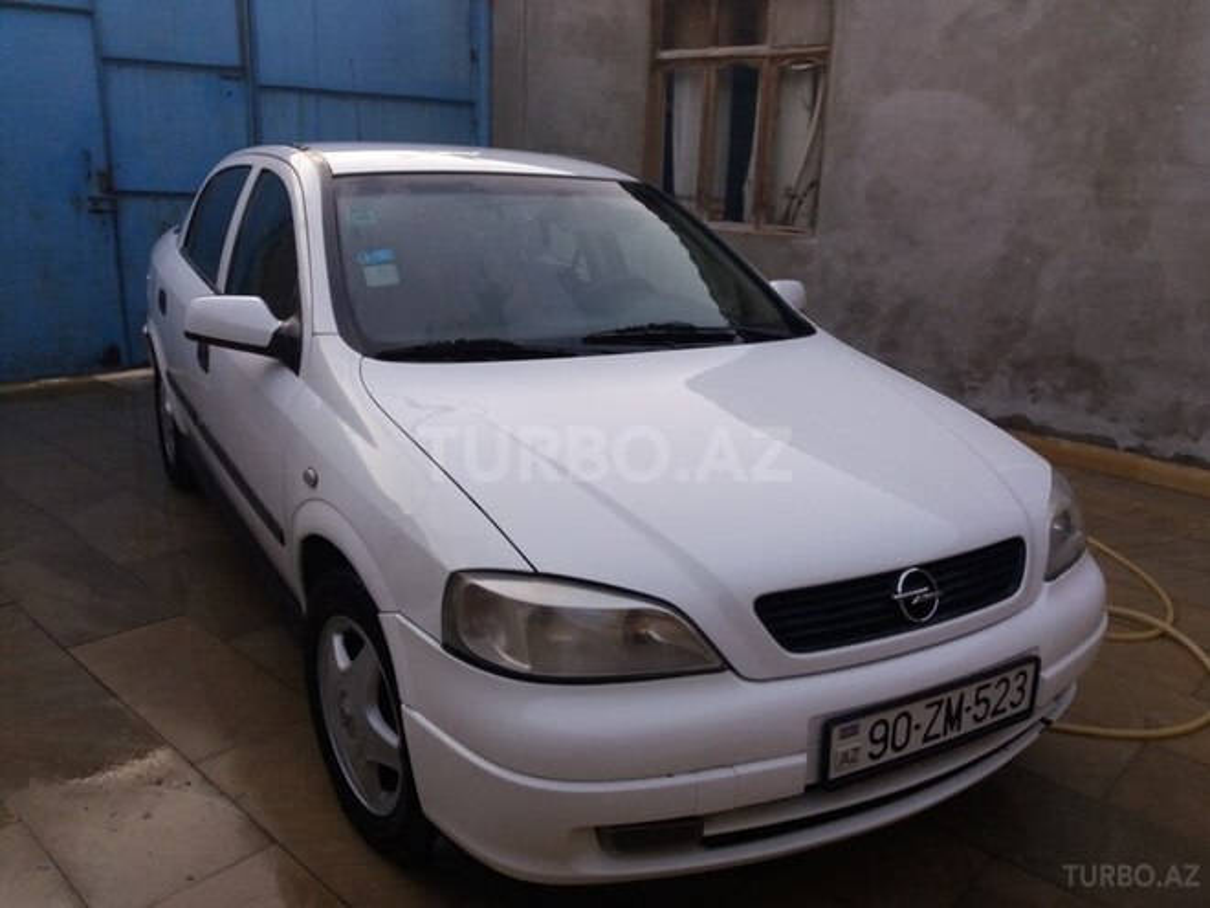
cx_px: 605
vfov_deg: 49.7
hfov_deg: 63.4
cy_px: 454
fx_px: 979
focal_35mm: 28
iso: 100
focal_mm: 3.7
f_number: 1.9
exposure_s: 1/100
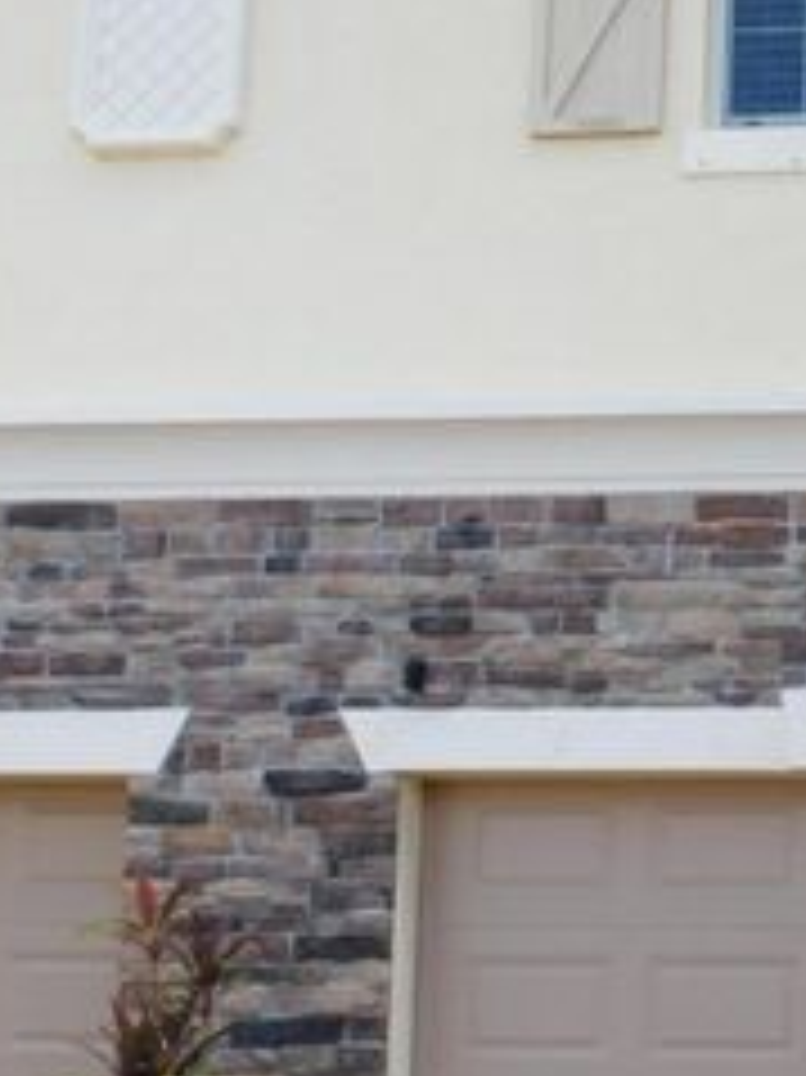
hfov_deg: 20.4
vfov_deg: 28.8
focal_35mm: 67
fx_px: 2082
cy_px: 727
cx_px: 995
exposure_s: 1/640
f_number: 3
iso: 125
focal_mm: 4.1
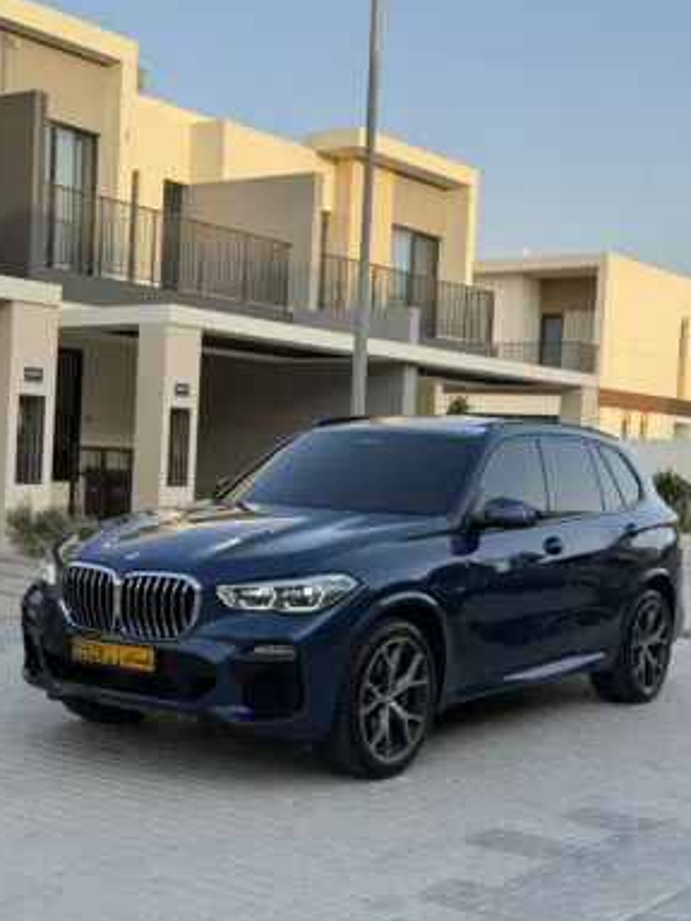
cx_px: 346
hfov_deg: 29.1
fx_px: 1331
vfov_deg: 38.2
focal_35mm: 50
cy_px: 472
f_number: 1.78
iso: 64
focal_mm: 6.76
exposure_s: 1/1242
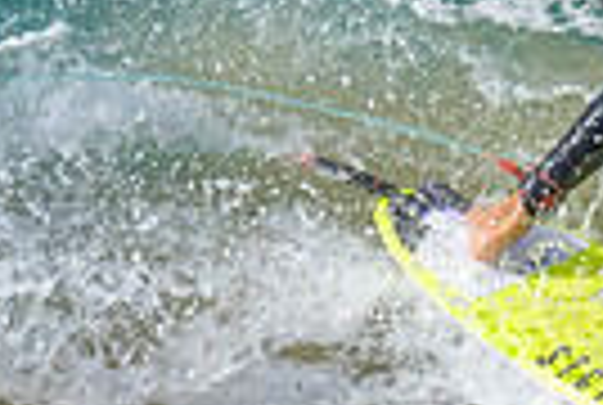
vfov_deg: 0.3
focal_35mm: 4741
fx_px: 79588
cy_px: 80
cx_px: 986
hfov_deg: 0.4
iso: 250
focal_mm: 800
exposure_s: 1/2000
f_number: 6.3
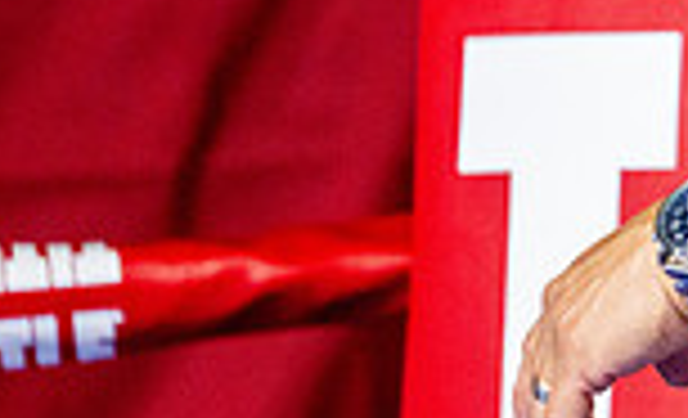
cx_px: 1236
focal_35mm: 633
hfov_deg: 3.3
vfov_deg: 2.0
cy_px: -35
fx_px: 11778
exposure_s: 1/800
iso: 4000
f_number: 2
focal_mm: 150
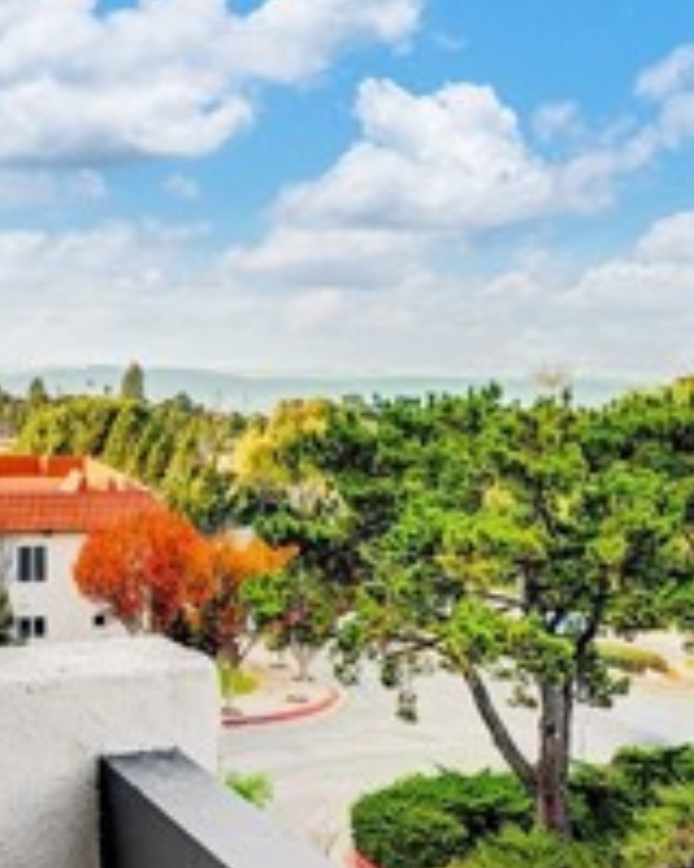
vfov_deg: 38.3
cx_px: 182
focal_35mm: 48
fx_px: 1232
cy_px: 588
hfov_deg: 31.0
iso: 100
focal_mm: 16
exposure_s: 1/20
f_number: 10
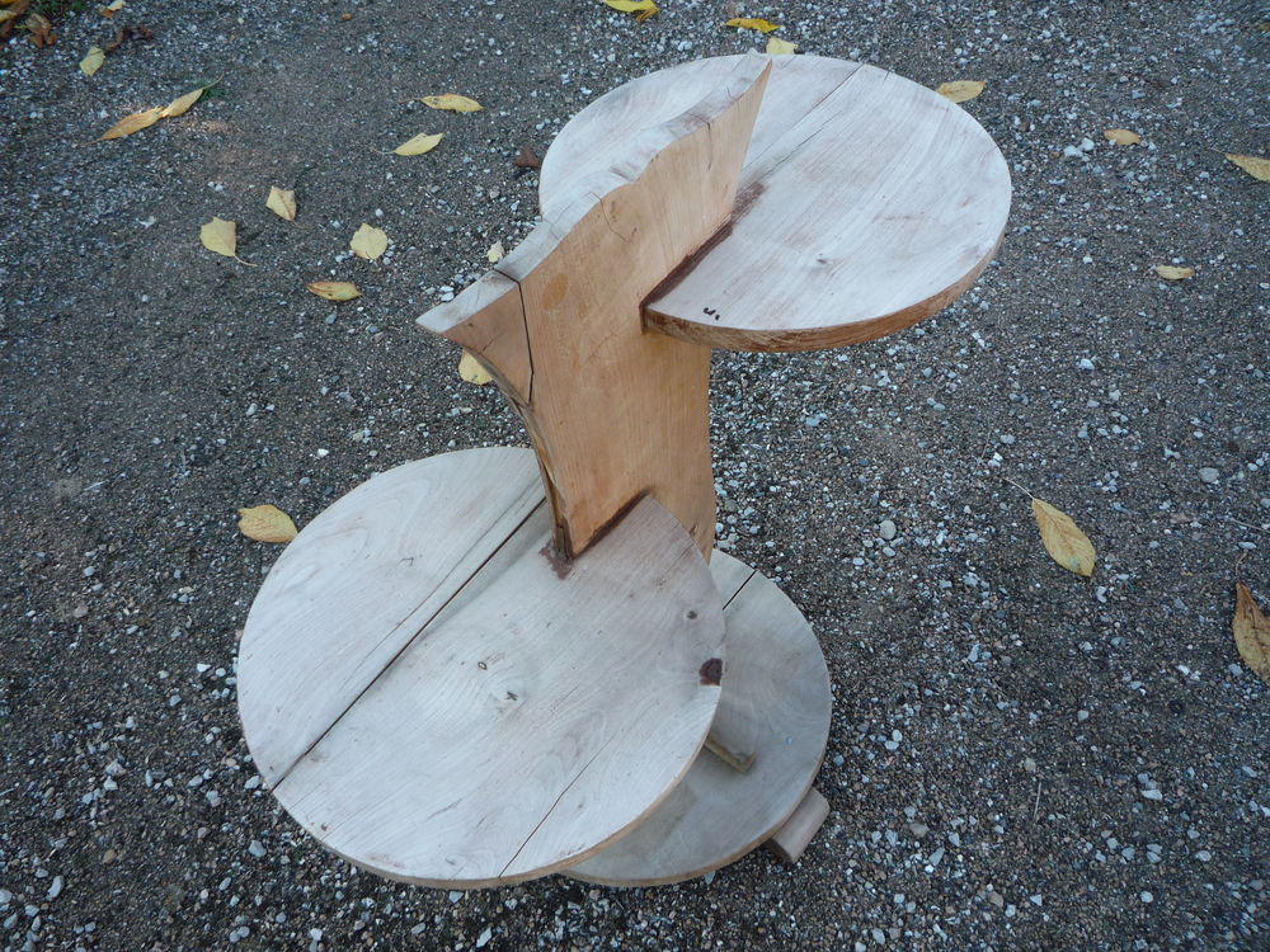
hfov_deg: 60.0
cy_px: 476
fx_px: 1101
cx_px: 635
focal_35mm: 30
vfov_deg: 46.8
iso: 100
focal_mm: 5.2
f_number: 3.5
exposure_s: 1/100
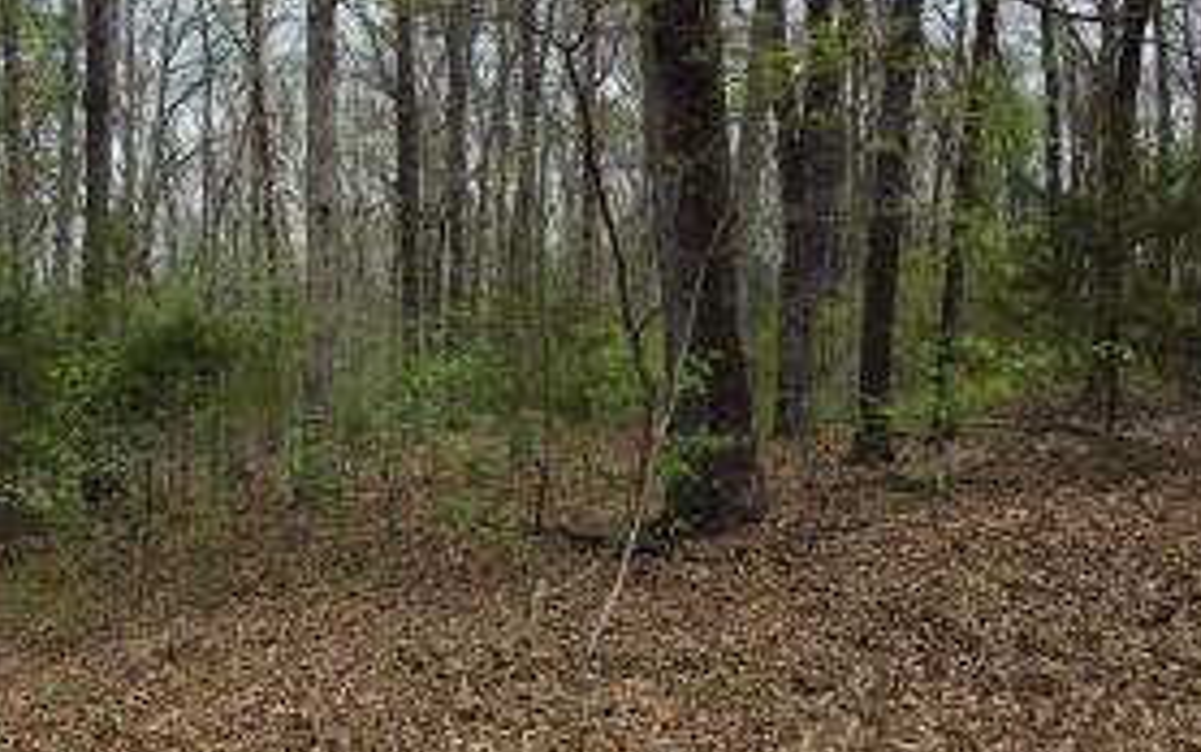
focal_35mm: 35
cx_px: 365
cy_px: 225
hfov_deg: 53.8
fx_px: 1146
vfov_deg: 35.8
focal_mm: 6.3
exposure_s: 1/3687
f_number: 1.7
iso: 80
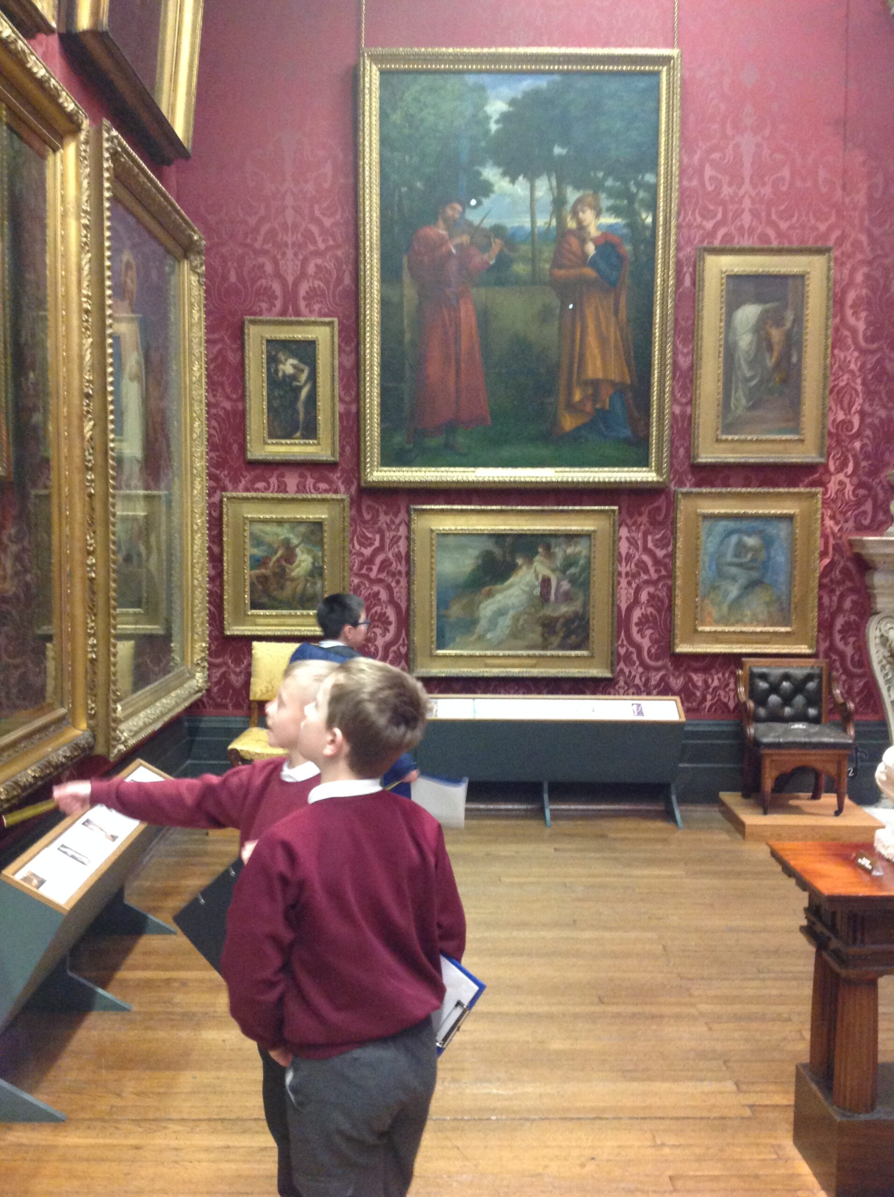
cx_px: 447
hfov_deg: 40.6
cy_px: 598
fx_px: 1208
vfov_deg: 52.7
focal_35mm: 35
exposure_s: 1/15
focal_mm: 4.28
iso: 320
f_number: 2.4
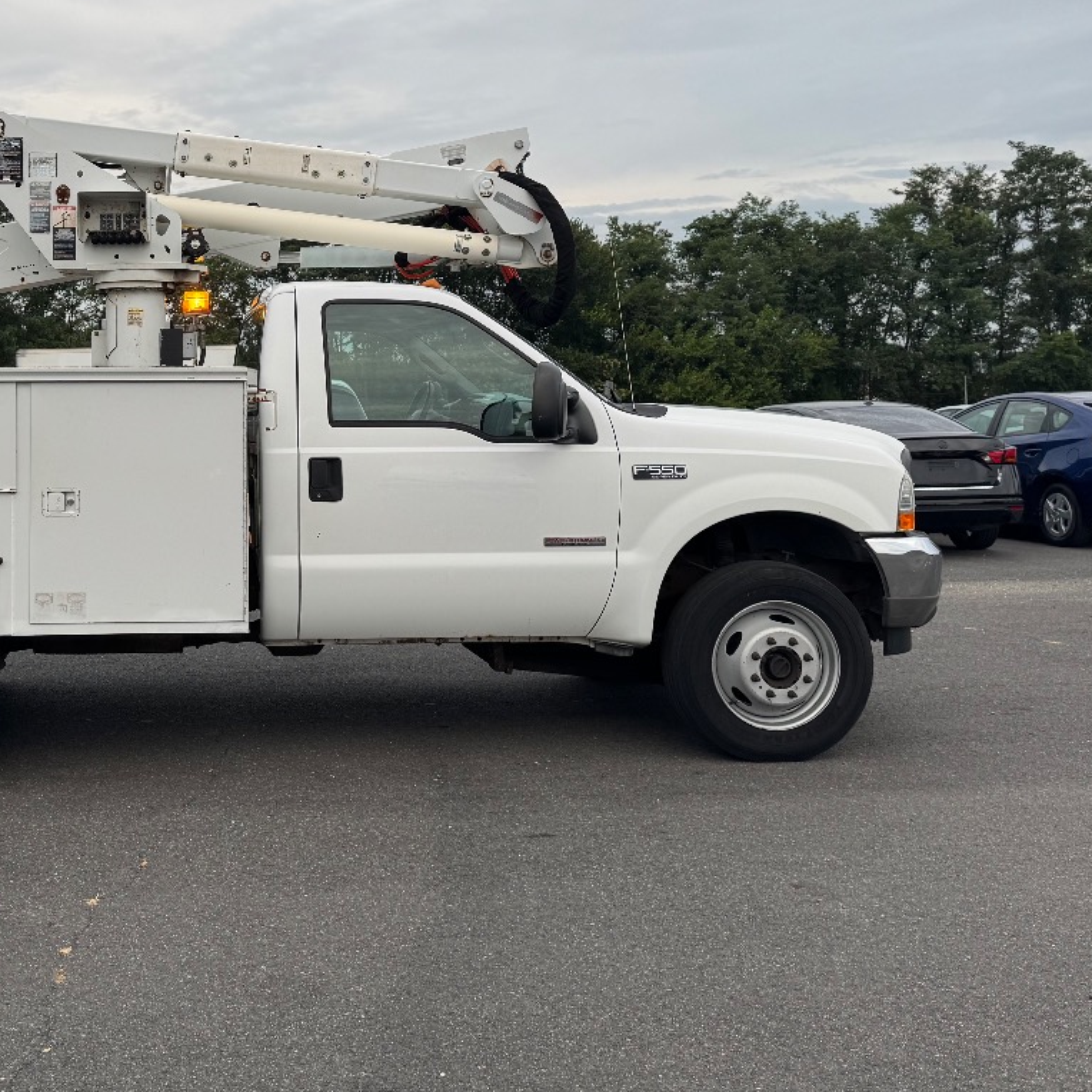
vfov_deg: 41.4
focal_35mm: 40
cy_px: 383
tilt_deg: -0.2
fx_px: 1428
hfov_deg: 40.0
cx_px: 204
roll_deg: +0.9
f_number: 1.78
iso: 64
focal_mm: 6.76
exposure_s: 1/169
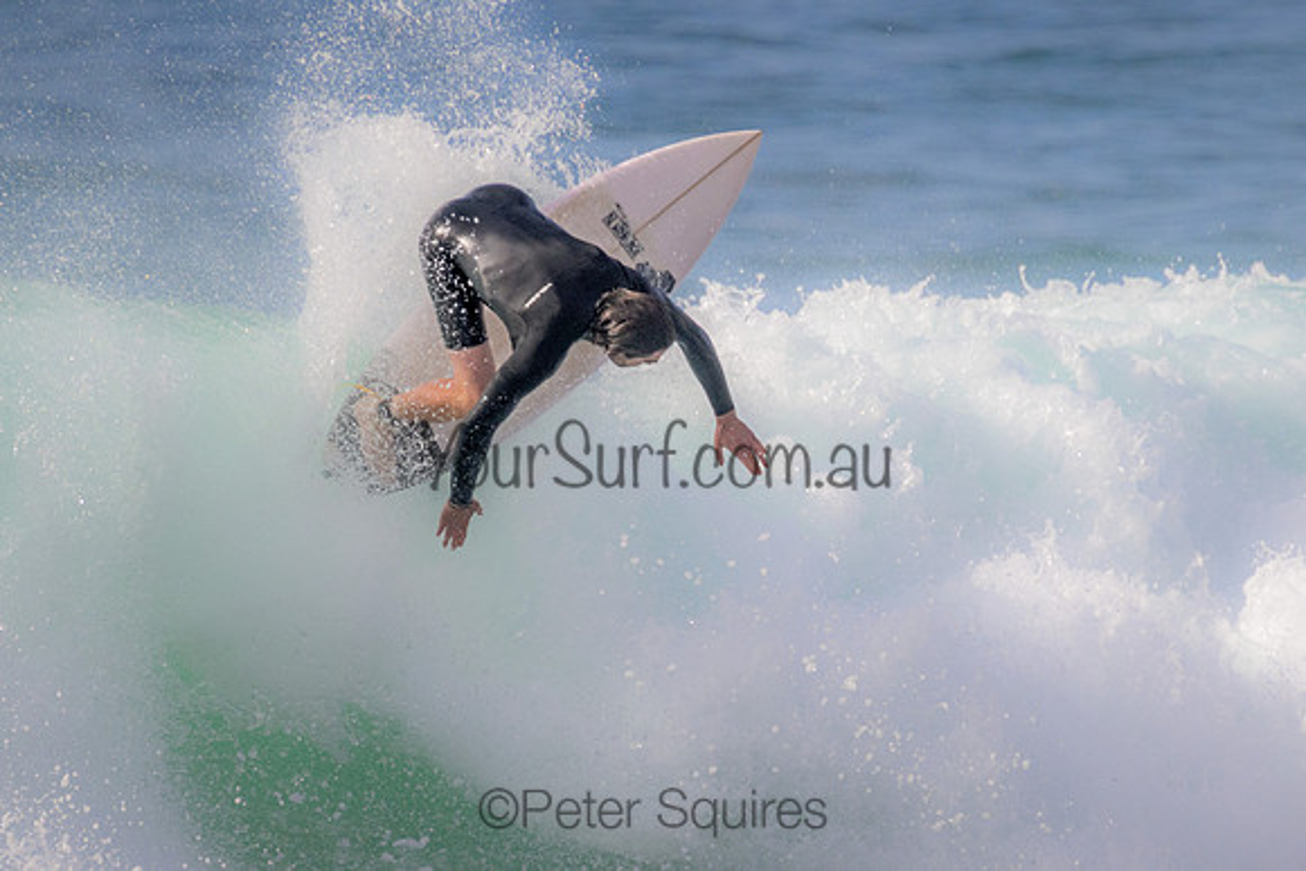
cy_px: 464
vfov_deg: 1.3
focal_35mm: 1083
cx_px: 883
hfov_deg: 1.9
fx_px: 39285
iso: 1250
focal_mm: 800
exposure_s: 1/2000
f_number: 11
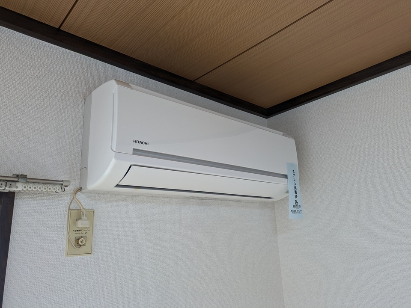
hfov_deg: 69.4
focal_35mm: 25
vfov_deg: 54.9
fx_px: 297
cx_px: 206
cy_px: 154
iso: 92
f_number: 1.89
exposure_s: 1/163
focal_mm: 5.43
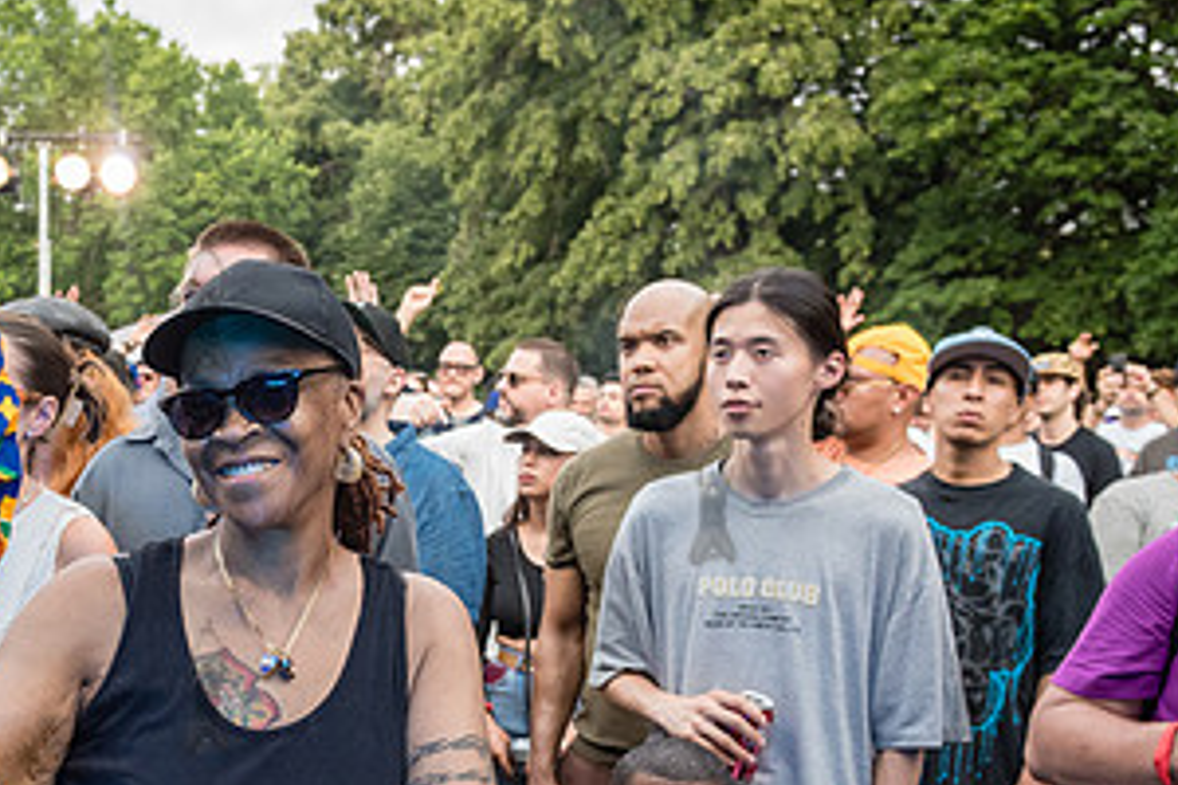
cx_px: 204
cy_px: 685
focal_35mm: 63
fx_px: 2061
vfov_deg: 21.2
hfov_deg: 30.9
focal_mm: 31
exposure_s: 1/640
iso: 2000
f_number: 4.5
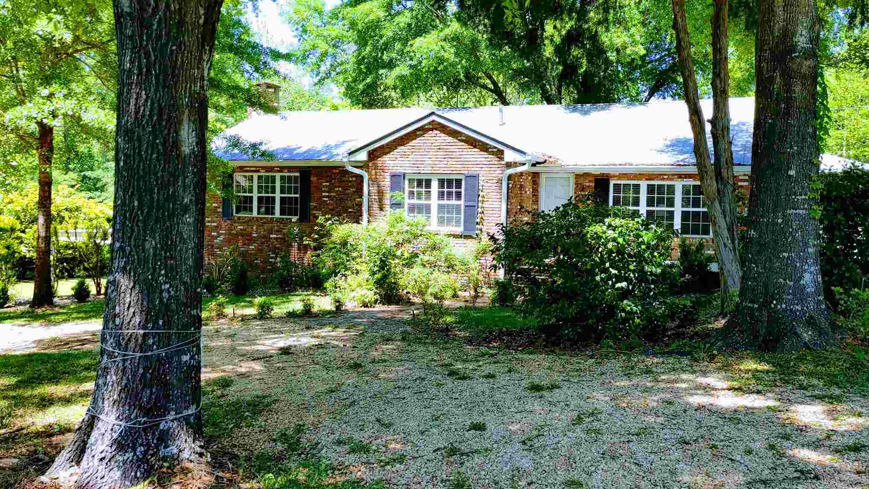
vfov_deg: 34.6
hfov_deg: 58.0
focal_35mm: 34
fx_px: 783
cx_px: 437
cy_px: 223
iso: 50
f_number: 1.8
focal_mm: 5.58
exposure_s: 1/550
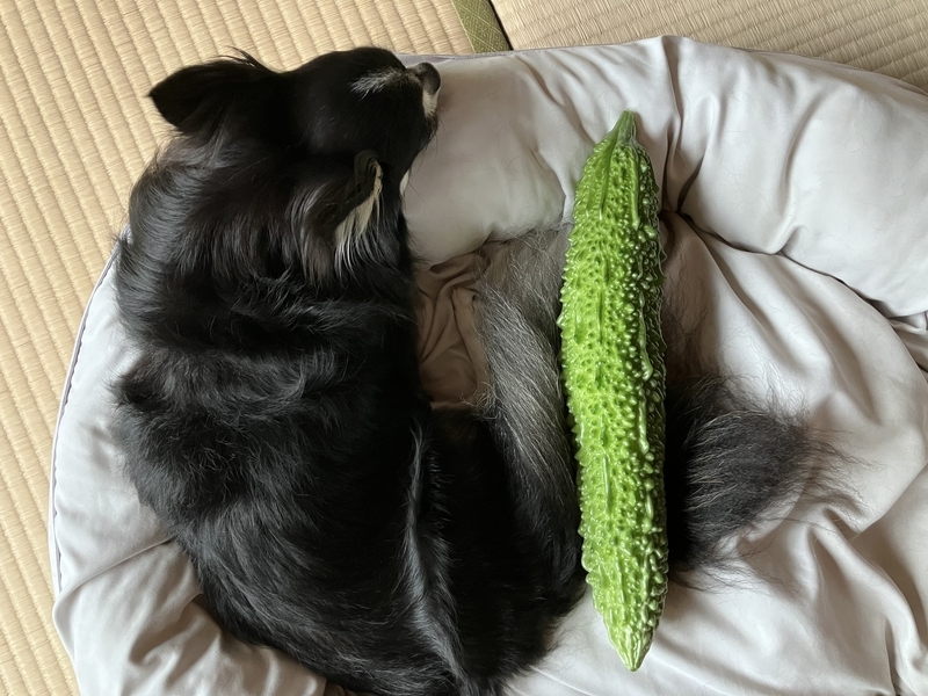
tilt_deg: -86.0
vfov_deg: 49.7
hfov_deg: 63.4
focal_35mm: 28
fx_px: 751
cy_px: 348
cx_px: 464
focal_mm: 3.99
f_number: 1.8
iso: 320
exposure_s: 1/60
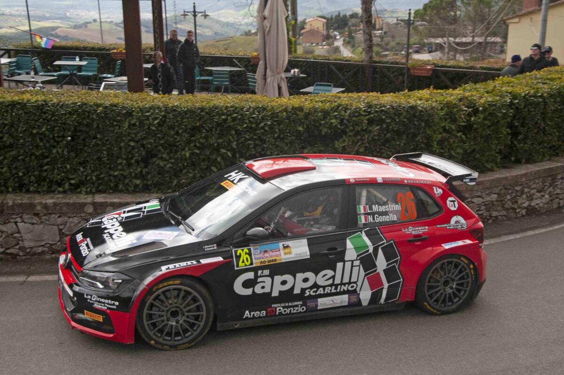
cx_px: 282
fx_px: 751
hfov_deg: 41.2
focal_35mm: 48
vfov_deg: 28.0
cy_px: 188
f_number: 5.6
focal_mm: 32
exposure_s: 1/1250
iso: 640
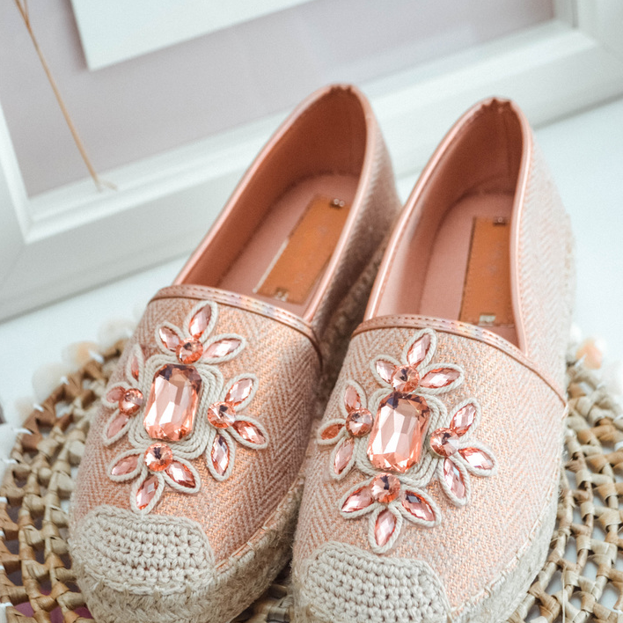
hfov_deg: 24.7
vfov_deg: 24.7
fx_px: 1425
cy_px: 319
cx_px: 313
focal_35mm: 70
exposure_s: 1/60
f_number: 5
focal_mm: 36
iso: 640
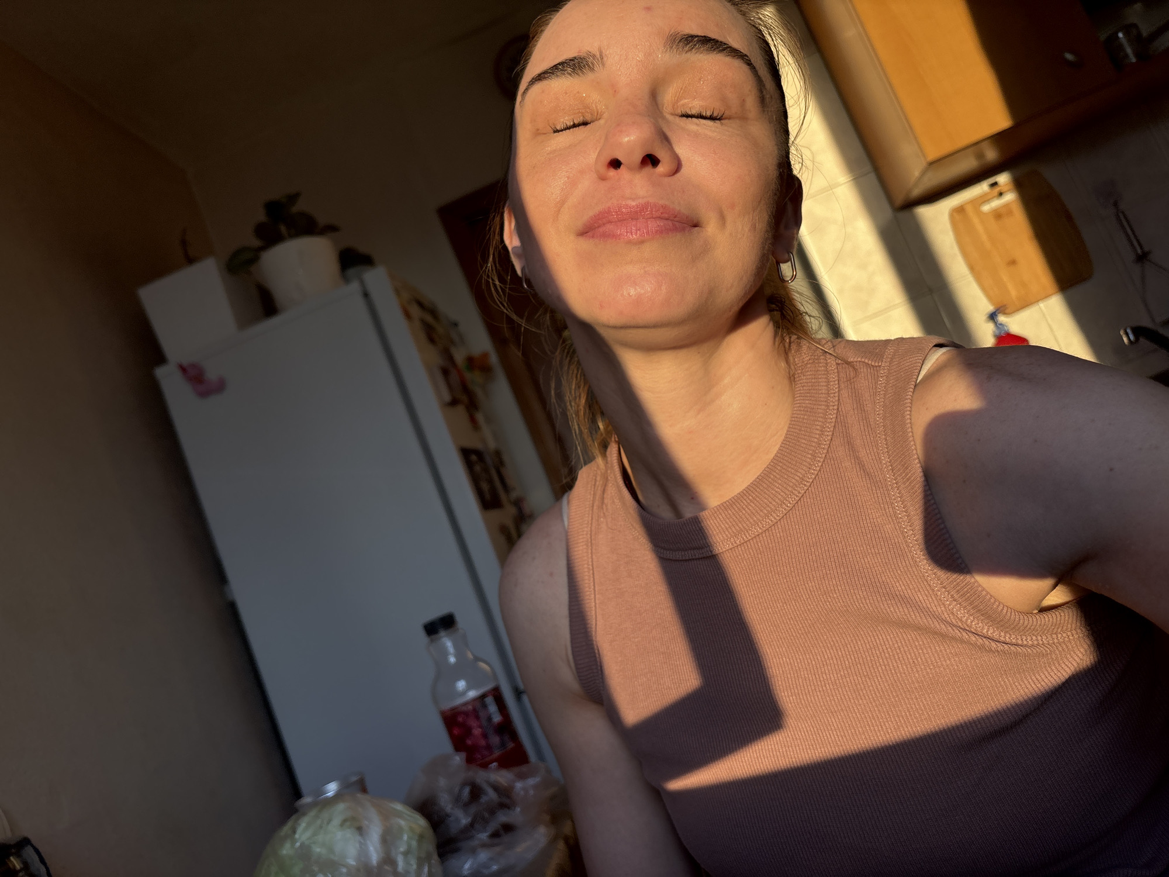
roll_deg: +22.4
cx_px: 584
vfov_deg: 53.1
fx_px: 878
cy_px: 438
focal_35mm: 26
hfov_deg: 67.3
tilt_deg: +5.5
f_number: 1.6
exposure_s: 1/303
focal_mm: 5.96
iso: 50
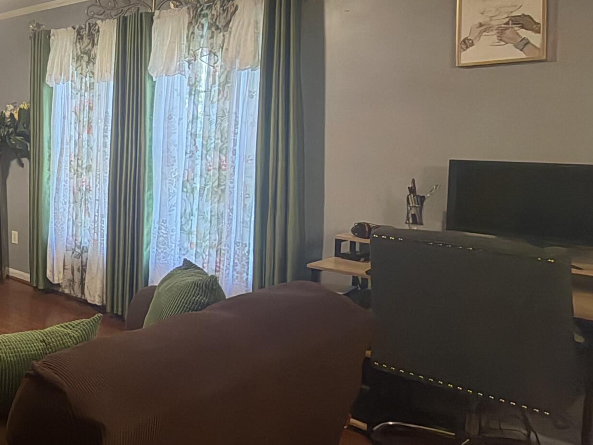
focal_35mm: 34
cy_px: 161
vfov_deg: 41.4
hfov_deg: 40.3
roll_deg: +0.6
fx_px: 582
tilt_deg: -4.6
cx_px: -98
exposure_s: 1/24
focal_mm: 2.22
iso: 640
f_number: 2.2
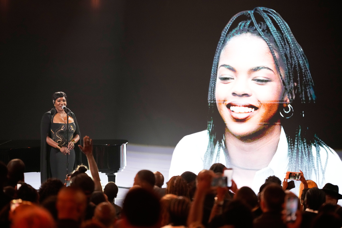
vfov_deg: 7.4
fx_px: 1757
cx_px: 171
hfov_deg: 11.1
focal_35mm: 185
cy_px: 114
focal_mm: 185
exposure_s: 1/250
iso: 4000
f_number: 2.8
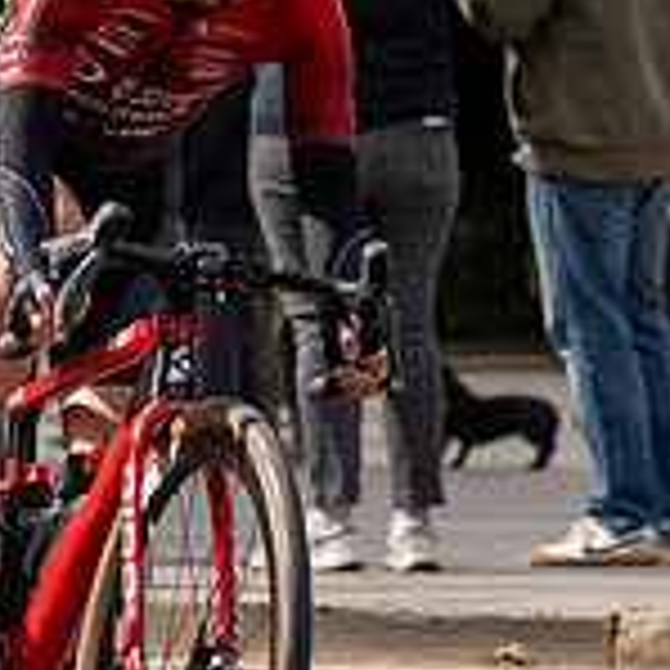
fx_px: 7555
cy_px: -60
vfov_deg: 5.1
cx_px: 342
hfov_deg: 5.1
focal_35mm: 345
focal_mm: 70
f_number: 4
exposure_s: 1/1000
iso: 160
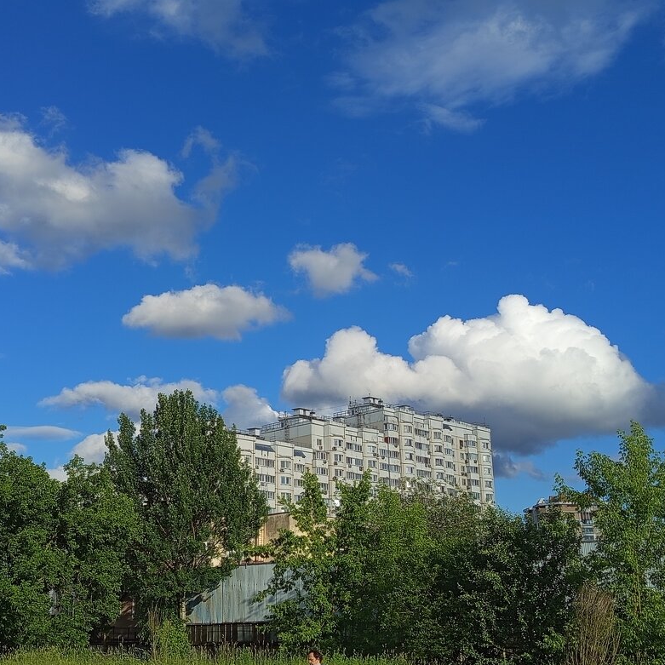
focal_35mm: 29
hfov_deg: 55.3
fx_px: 630
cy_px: 327
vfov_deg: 55.6
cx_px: 274
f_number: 1.7
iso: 50
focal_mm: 5.24
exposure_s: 1/1321
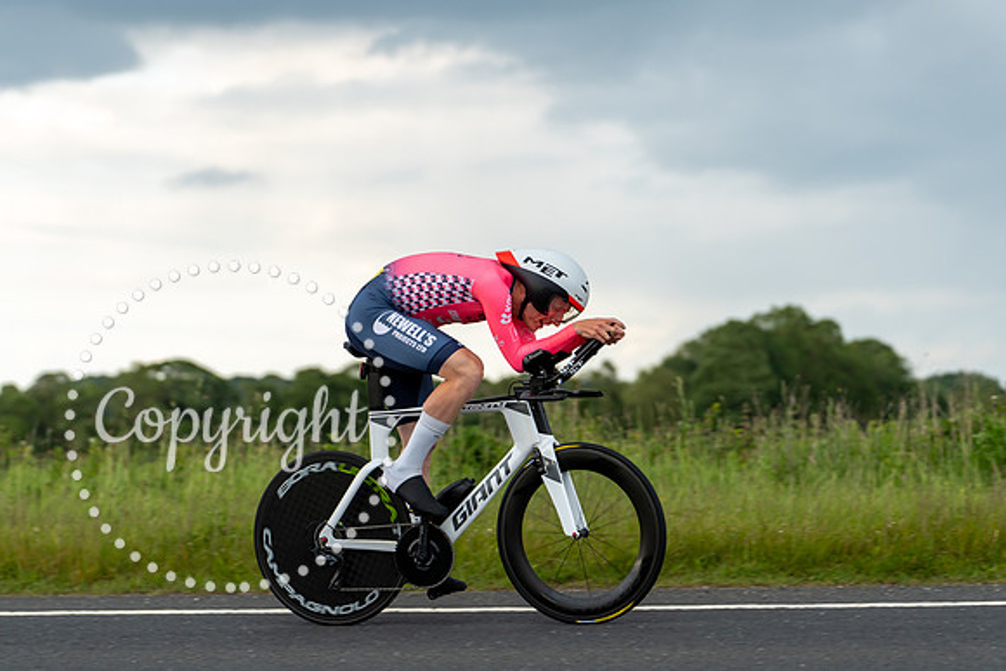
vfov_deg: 11.8
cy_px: 363
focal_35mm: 116
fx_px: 3249
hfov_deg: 17.6
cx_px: 485
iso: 250
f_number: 3.2
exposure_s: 1/500
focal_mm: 104
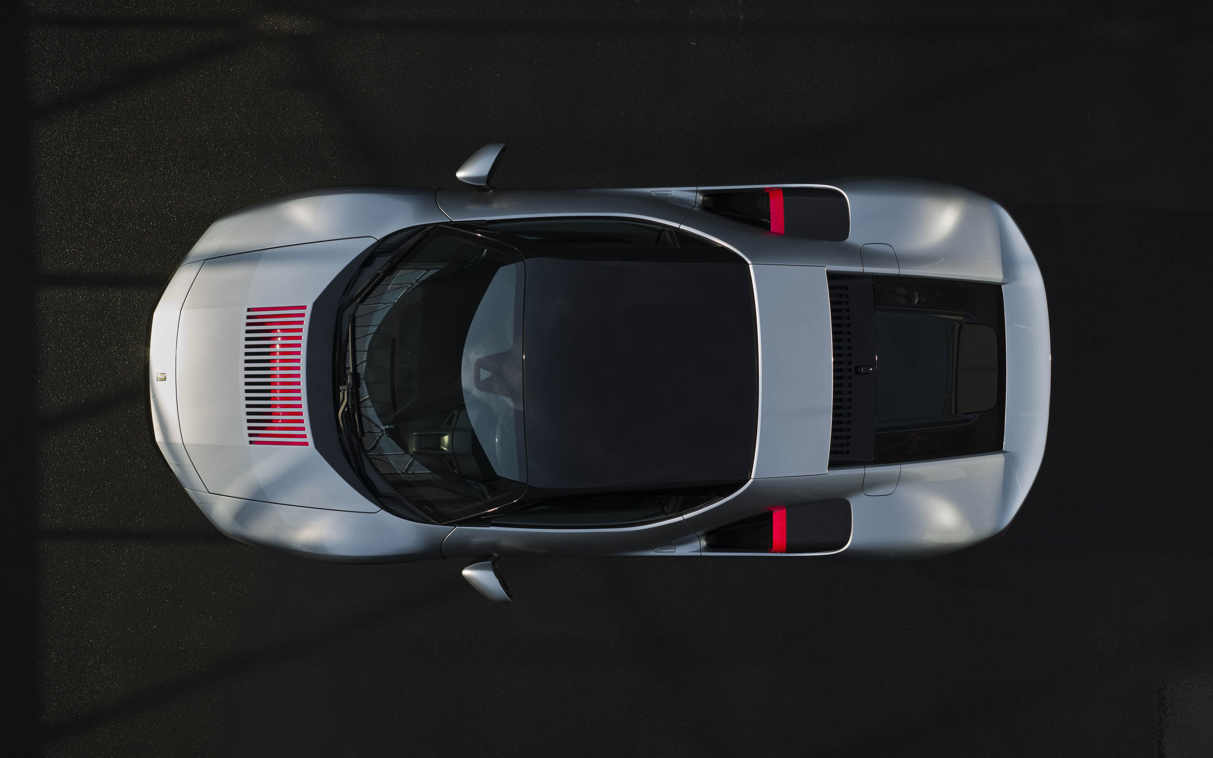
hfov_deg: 64.6
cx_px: 598
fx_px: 959
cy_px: 383
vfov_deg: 43.2
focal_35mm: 29
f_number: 2.8
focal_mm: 14.45
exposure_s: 1/240
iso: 100
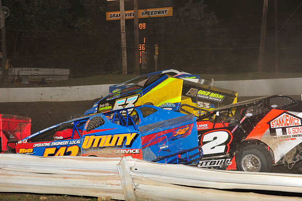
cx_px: 151
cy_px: 100
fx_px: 671
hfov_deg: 25.4
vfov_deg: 17.0
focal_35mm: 80
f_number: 6.3
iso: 800
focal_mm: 80
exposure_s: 1/320
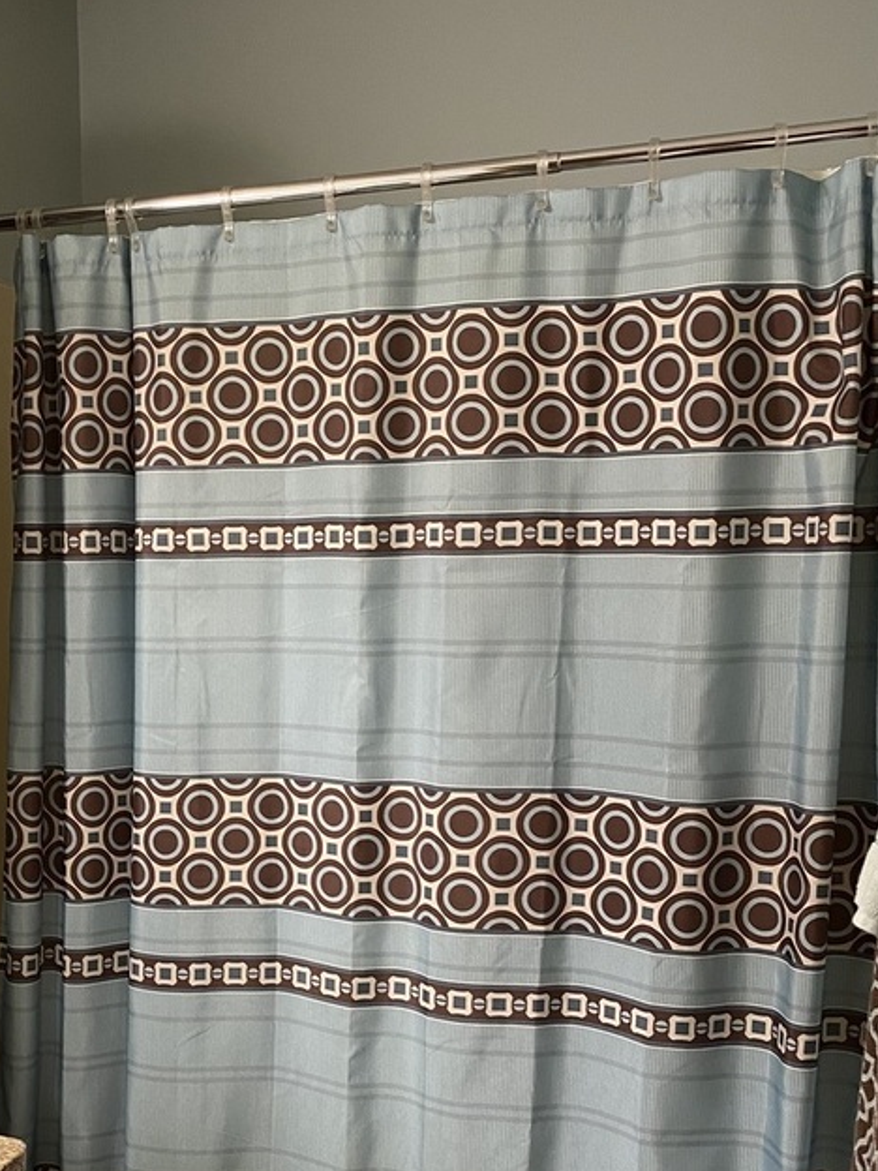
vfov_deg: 41.6
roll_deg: +0.8
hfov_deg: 31.1
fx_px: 1522
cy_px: 764
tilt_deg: -8.5
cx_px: 131
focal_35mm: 45
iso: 160
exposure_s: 1/60
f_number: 1.8
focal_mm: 4.25
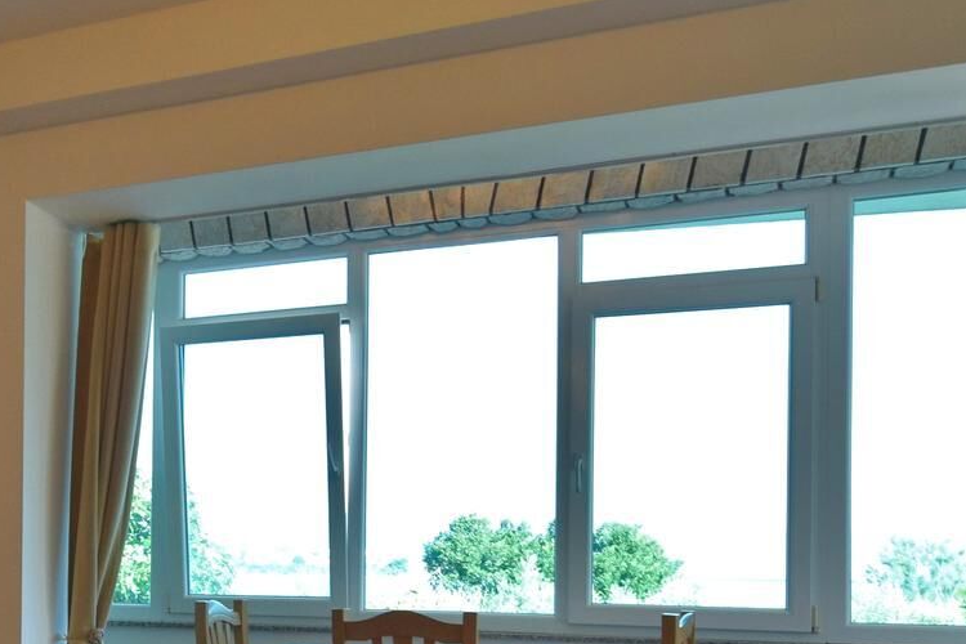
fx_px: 1288
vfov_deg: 27.5
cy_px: 513
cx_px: 27
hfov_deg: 37.3
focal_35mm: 48
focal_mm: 10
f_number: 4.5
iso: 400
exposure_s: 1/80
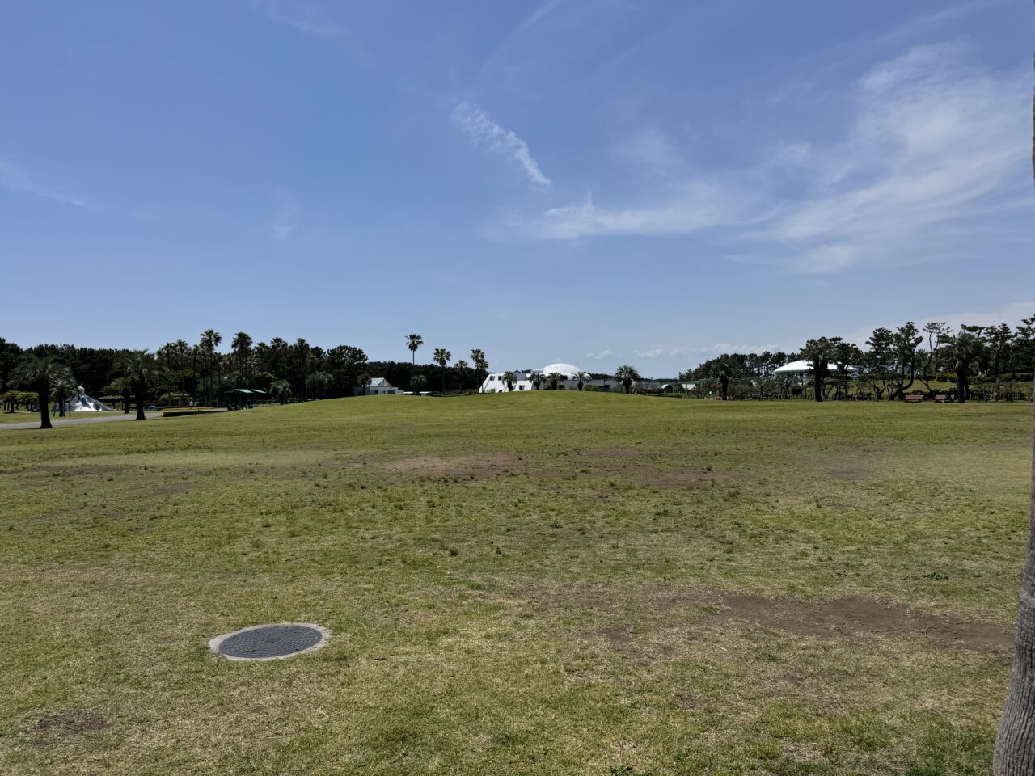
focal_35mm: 24
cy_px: 388
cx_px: 518
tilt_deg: +1.4
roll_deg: +0.7
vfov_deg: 56.8
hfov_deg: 71.6
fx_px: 718
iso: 80
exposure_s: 1/9009
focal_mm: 6.76
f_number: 1.78
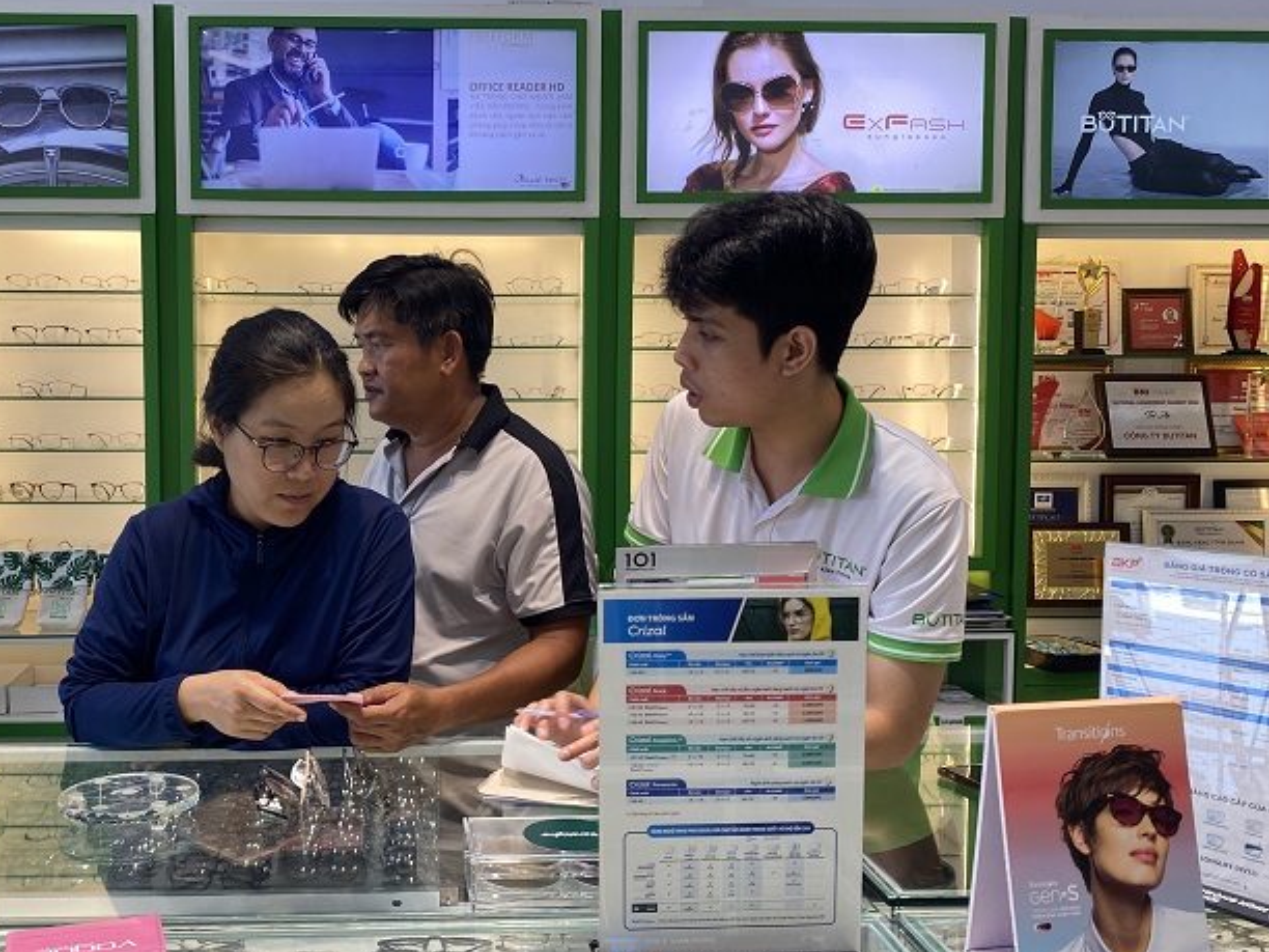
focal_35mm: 34
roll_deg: -1.4
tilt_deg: -3.8
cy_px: 494
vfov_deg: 41.8
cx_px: 473
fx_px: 1246
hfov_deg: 53.3
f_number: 1.8
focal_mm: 4.25
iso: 50
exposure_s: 1/100
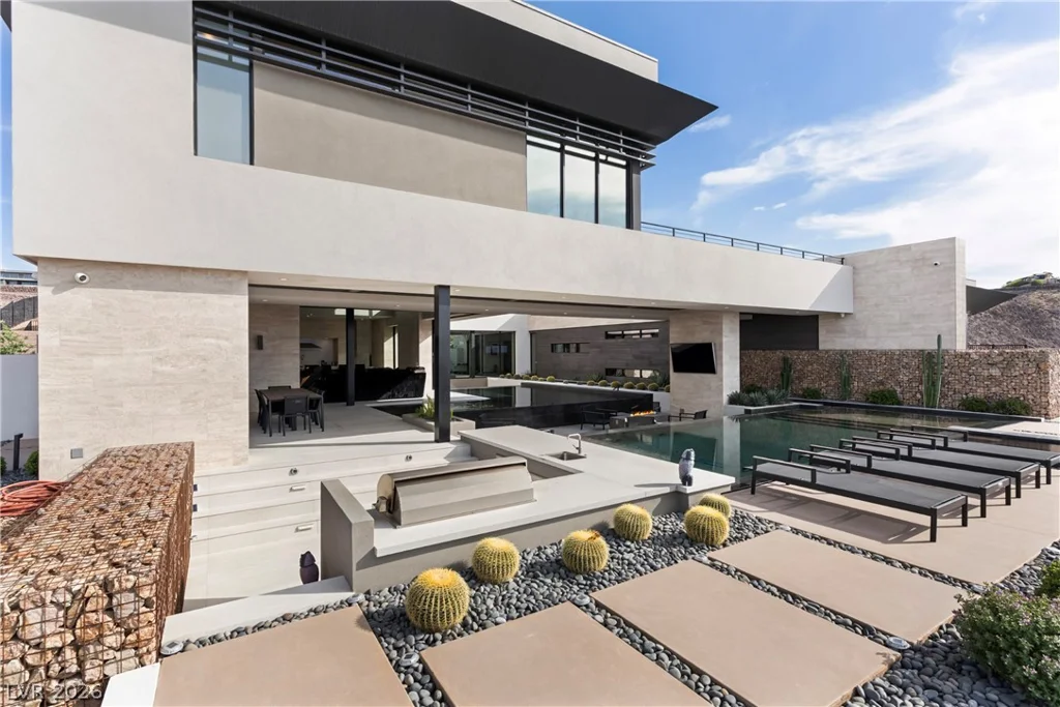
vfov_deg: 70.5
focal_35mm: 17
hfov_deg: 93.3
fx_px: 501
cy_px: 354
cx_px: 530
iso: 250
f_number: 8
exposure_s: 1/640
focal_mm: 17
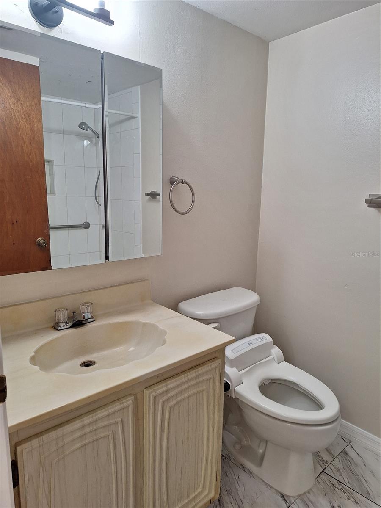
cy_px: 254
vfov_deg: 73.9
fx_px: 338
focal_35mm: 23
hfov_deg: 58.9
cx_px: 190
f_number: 1.8
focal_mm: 5.54
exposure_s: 1/40
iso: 64
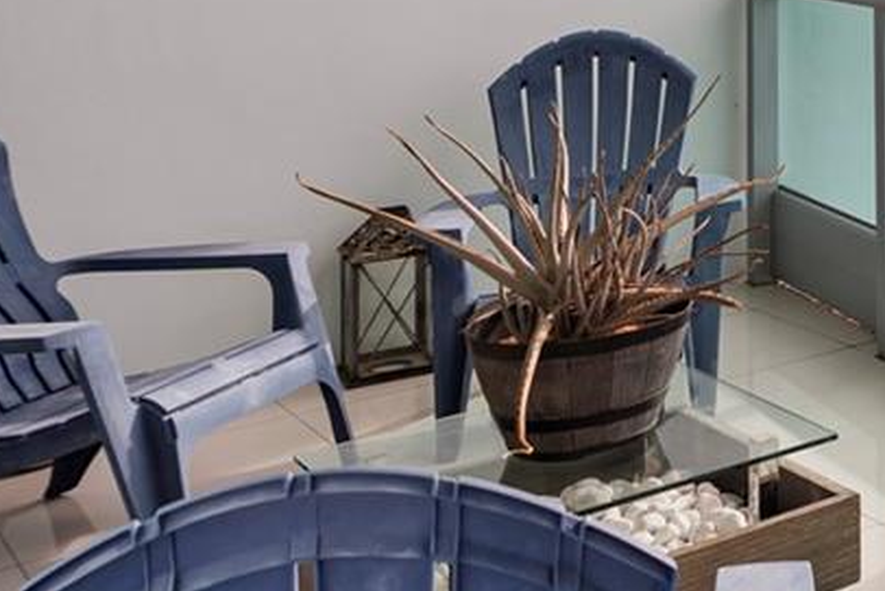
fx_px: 1549
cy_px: -161
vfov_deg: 19.9
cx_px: 1484
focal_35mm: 63
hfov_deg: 22.6
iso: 100
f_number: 5
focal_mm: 16
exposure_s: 1/60
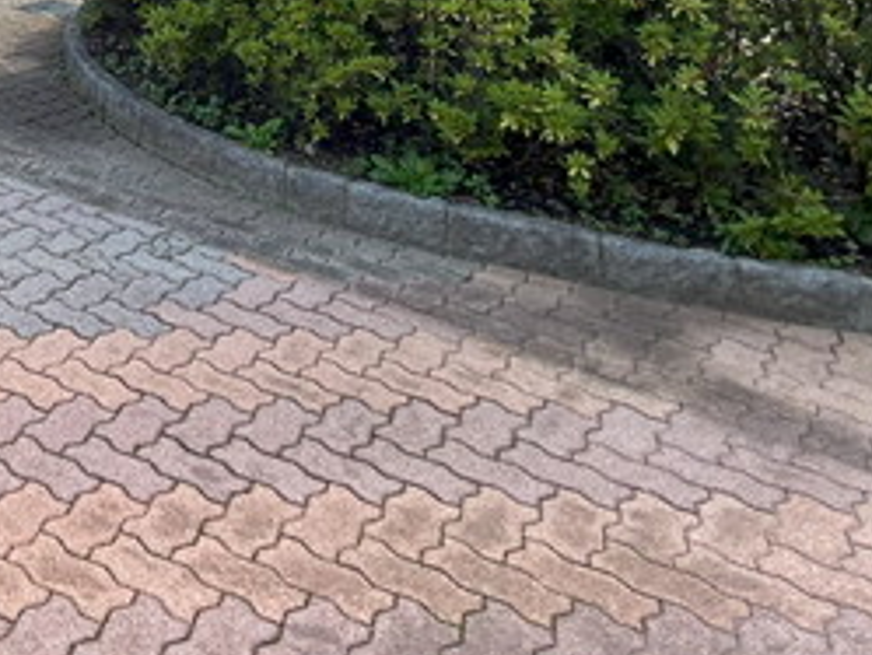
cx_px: -151
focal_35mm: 45
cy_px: -343
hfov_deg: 34.5
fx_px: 1134
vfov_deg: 24.5
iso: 32
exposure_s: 1/130
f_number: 2.4
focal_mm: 1.54
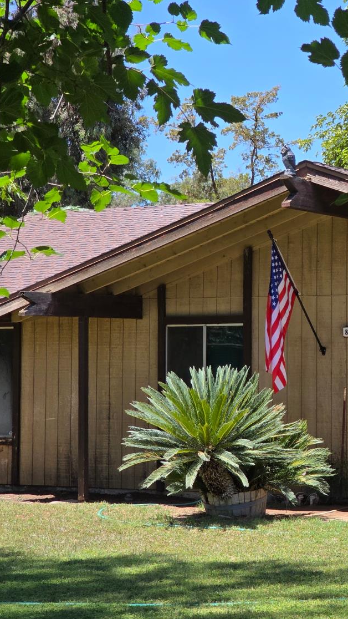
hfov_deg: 11.8
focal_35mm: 101
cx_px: 378
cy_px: 308
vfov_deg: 21.1
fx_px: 1656
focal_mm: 7.9
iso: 50
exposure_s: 1/1084
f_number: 2.4
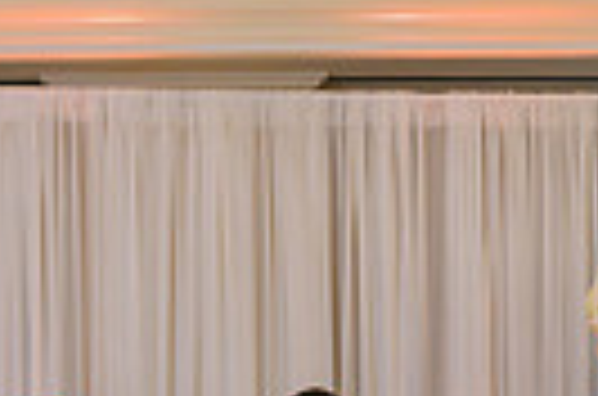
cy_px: 738
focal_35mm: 140
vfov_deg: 9.3
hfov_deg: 14.7
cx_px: 225
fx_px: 2320
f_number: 4
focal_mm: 32
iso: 2000
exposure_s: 1/160
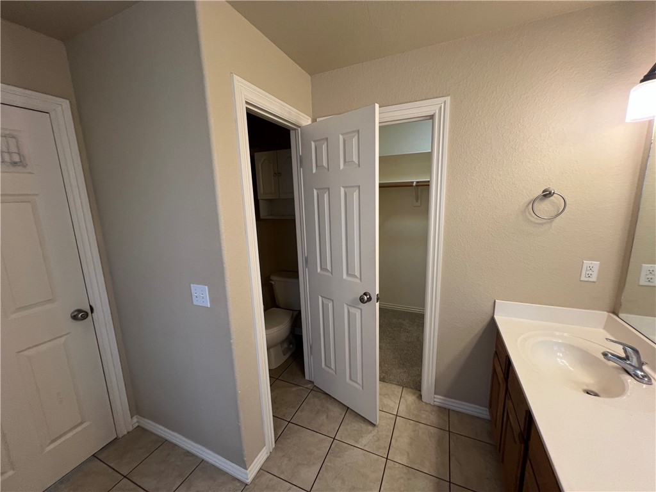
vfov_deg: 89.9
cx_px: 328
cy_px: 246
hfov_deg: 106.2
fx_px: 246
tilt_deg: -9.5
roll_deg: +1.9
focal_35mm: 13
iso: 125
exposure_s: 1/60
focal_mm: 1.57
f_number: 1.8
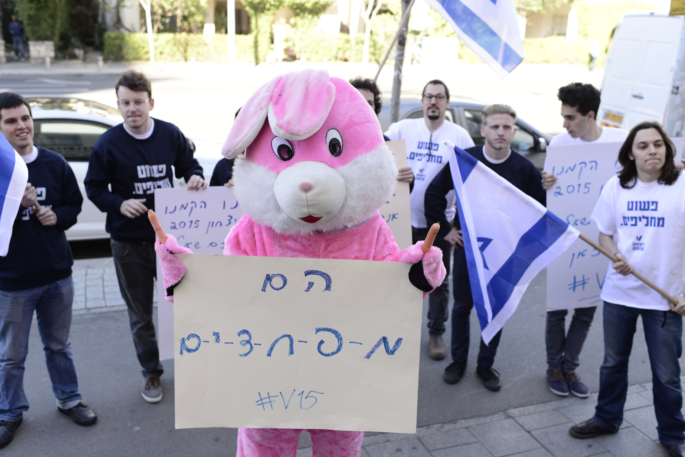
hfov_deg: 54.4
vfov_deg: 37.9
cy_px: 228
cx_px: 342
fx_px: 666
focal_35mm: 35
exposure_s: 1/250
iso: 200
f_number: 3.5
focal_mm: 35
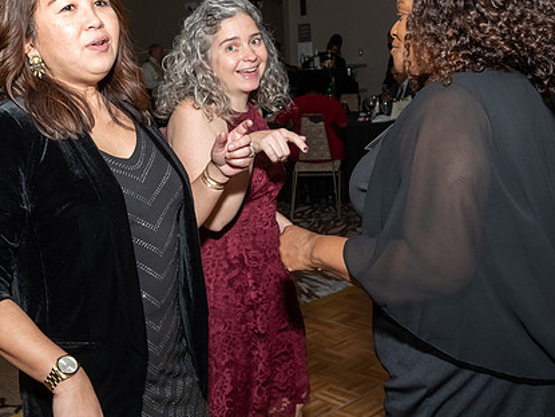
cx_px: 249
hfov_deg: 42.0
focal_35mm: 45
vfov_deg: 32.2
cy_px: 181
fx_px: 722
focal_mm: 17
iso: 500
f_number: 7.1
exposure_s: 1/250
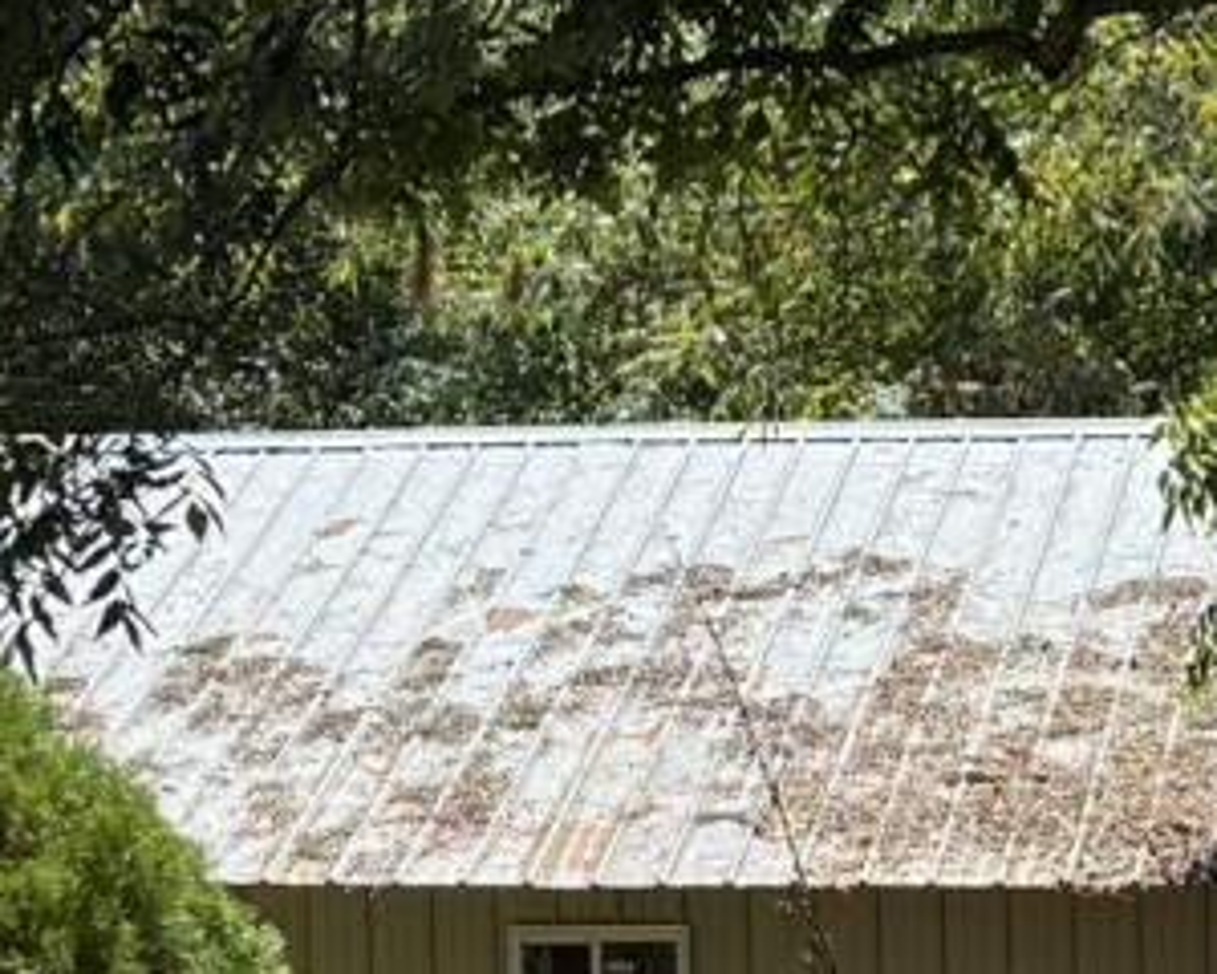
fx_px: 5763
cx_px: 682
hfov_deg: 12.1
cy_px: 666
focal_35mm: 160
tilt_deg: +0.7
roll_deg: +0.5
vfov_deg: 9.6
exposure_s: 1/2169
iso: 100
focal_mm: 6.76
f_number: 1.78
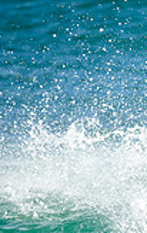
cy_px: 186
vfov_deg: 0.6
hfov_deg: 0.4
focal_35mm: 3337
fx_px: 21315
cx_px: 308
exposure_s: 1/2000
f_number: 6.3
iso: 450
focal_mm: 800
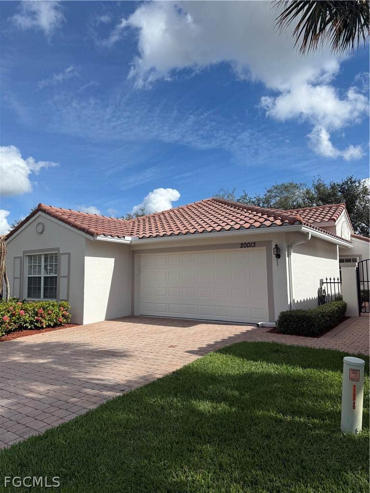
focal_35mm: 24
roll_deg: +0.1
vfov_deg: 71.6
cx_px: 185
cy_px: 246
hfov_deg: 56.8
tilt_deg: +5.1
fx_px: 342
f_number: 1.78
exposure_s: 1/6173
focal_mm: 6.76
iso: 80
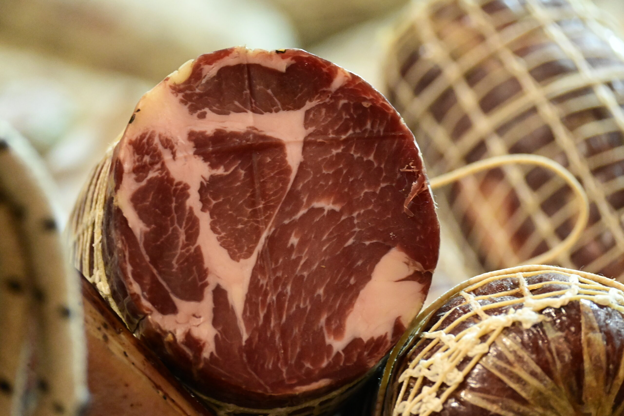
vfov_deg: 4.7
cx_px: 312
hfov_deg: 7.0
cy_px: 208
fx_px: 5070
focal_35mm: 292
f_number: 6.3
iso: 6400
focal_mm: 195
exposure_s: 1/60
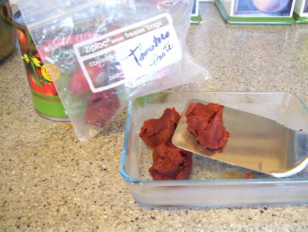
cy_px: 116
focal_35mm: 36
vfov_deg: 39.8
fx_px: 321
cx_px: 154
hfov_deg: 51.3
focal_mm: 6
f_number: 2.7
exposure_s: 1/15
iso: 160
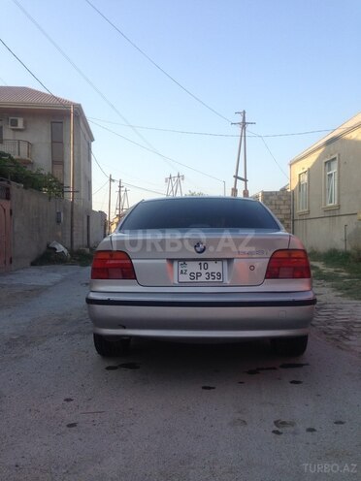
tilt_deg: -0.1
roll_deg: -0.7
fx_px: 459
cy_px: 240
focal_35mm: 33
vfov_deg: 55.4
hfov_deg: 42.9
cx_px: 180
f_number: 2.4
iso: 50
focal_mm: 4.12
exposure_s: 1/547
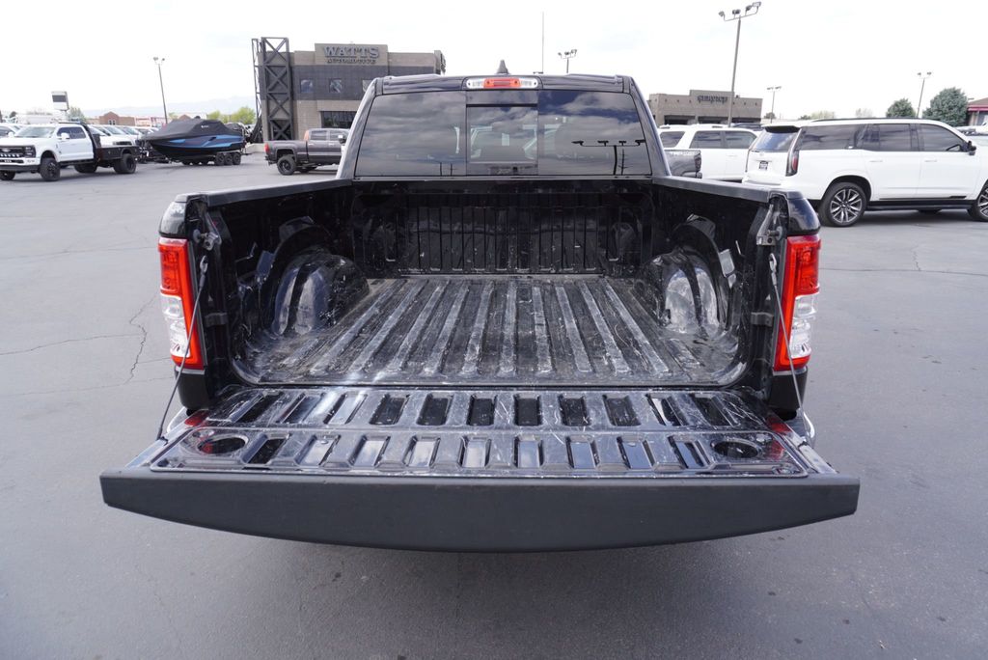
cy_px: 330
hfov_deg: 73.7
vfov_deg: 53.2
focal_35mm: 24
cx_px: 494
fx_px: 659
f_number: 5.6
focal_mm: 16
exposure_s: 1/125
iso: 100
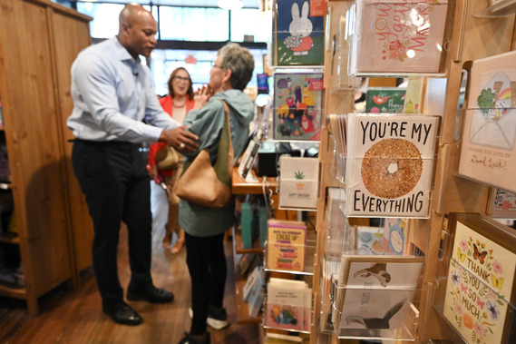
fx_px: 308
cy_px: 172
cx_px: 258
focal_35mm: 22
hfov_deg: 79.9
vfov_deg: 58.3
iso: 6400
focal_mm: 21.5
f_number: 4.5
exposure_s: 1/160
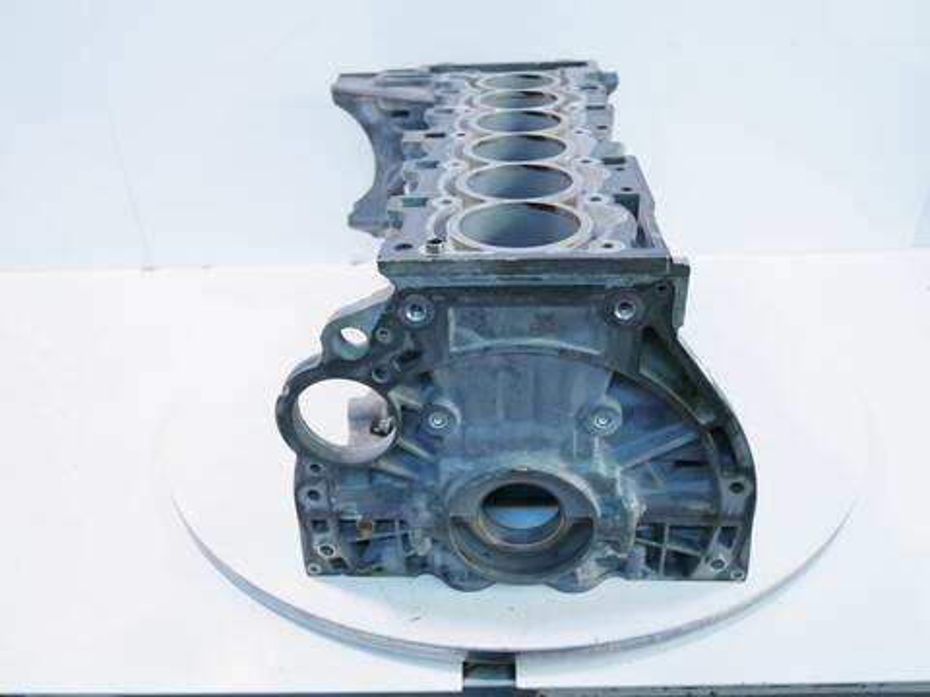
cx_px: 465
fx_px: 806
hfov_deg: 60.0
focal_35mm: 30
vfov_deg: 46.8
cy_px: 348
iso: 320
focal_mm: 15
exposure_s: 1/60
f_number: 3.7
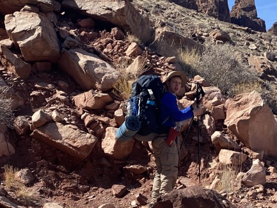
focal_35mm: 123
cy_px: 159
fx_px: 985
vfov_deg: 12.0
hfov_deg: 15.6
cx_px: 303
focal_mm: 6
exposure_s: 1/1261
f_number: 2
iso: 20
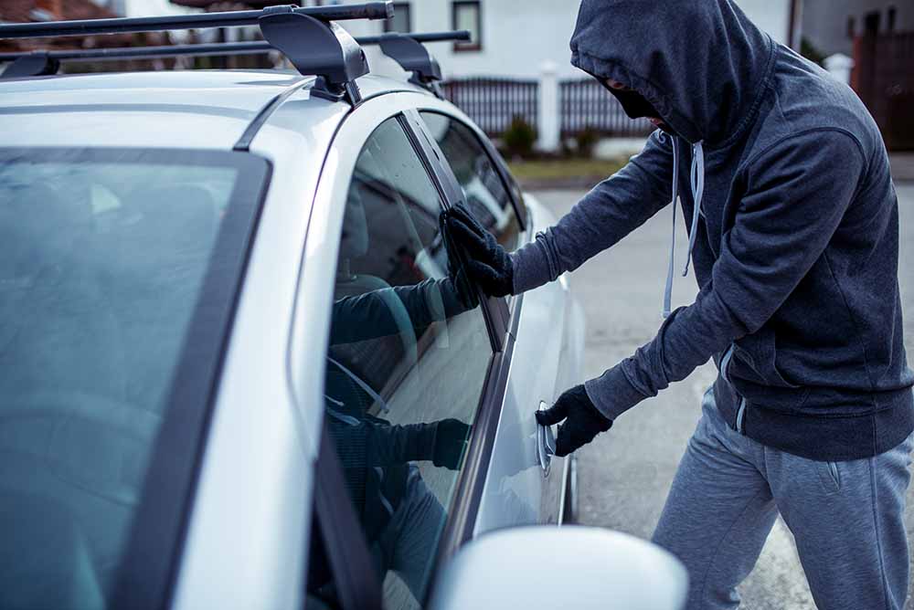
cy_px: 305
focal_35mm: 35
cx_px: 457
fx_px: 889
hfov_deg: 54.4
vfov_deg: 37.9
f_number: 2
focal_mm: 35
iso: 100
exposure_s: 1/1600
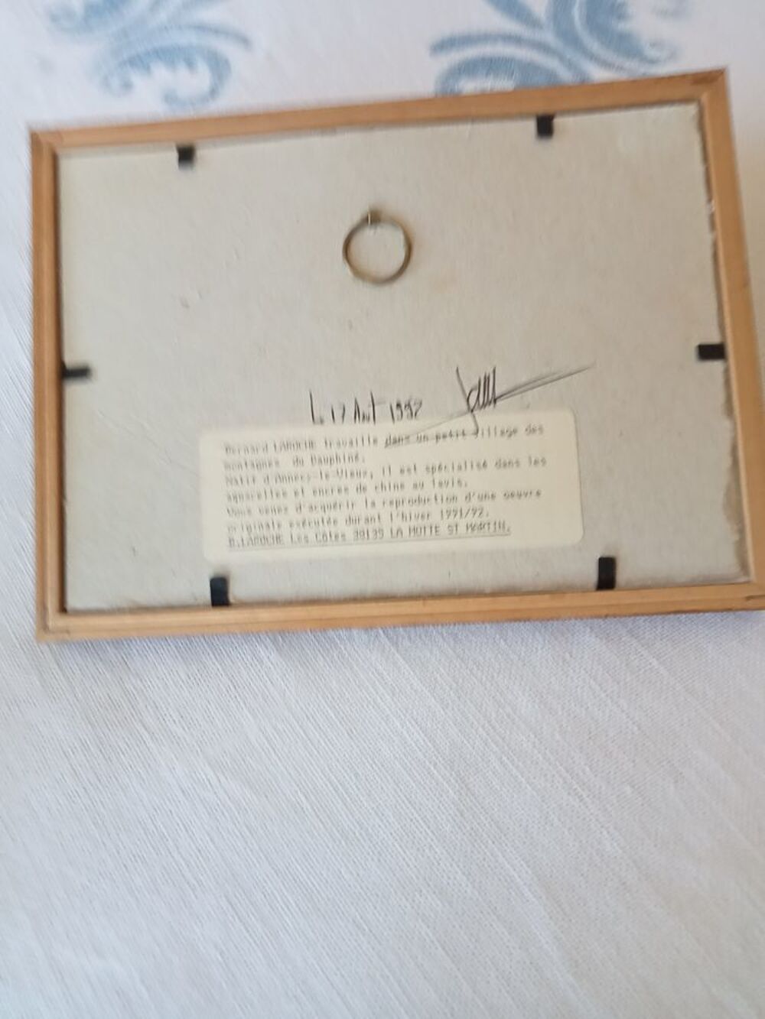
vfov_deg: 63.4
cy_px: 510
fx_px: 825
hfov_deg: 49.8
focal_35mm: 28
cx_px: 382
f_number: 2.2
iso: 311
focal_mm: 3.46
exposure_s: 1/33.3
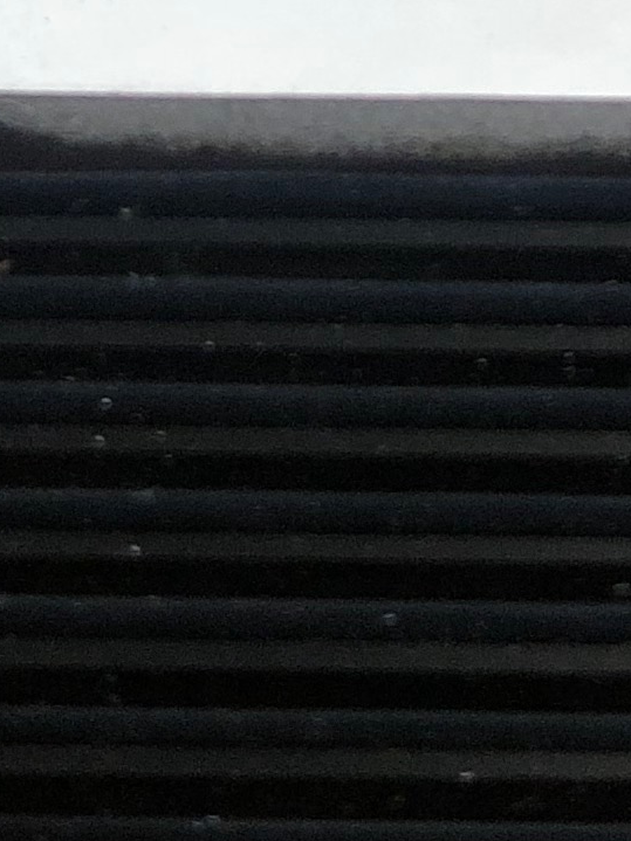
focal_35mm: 157
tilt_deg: -72.8
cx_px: 259
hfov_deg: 9.4
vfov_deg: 11.5
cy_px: -757
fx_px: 3817
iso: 32
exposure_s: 1/30
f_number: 1.8
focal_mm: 3.99
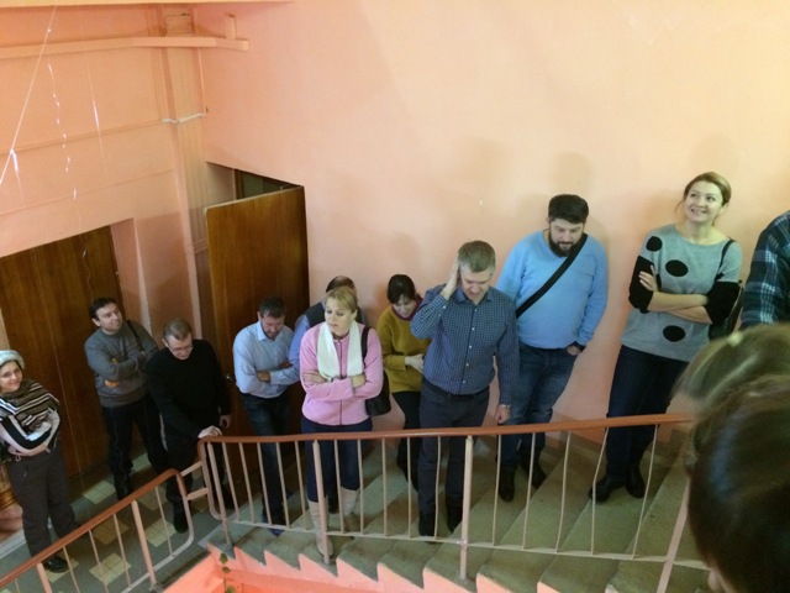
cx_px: 395
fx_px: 662
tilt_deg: -27.0
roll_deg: -1.0
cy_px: 296
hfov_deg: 61.7
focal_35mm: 29
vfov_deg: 48.2
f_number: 2.2
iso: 320
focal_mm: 4.15
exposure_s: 1/17
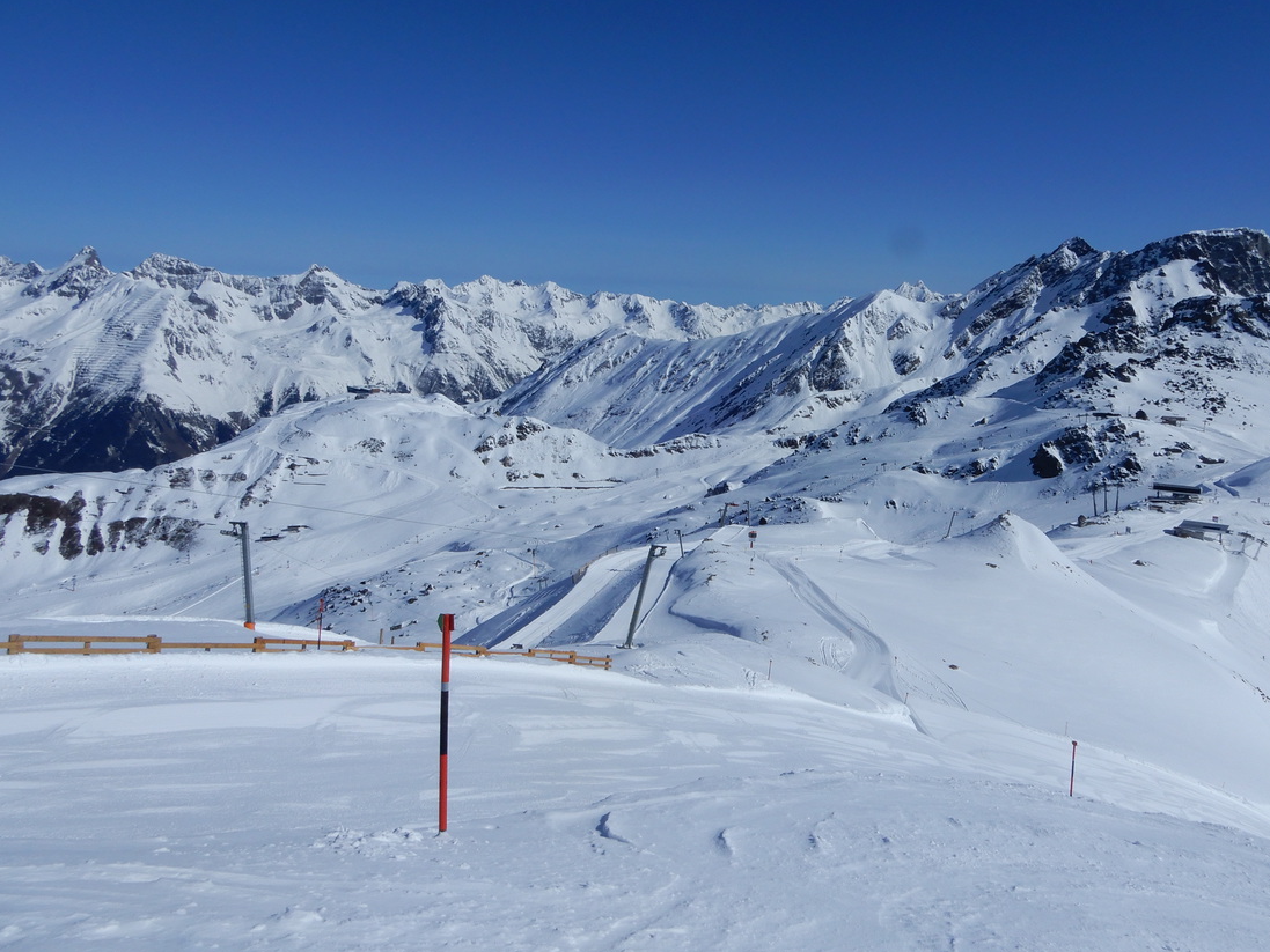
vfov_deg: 49.6
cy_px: 412
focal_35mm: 28
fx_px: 1027
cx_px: 732
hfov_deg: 63.1
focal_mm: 4.3
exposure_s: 1/2000
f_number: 5.6
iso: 80
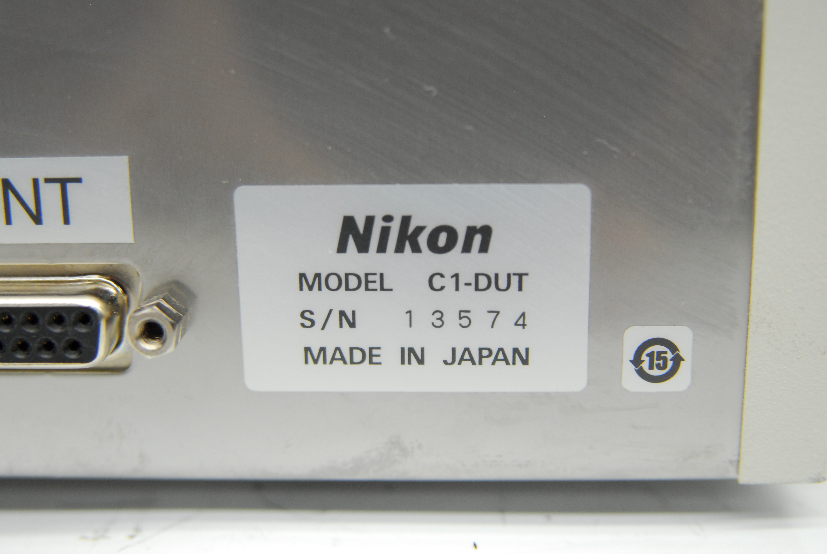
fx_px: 1380
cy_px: 277
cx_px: 414
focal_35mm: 60
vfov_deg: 22.7
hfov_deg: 33.4
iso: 800
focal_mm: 40
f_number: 3.3
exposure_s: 1/125
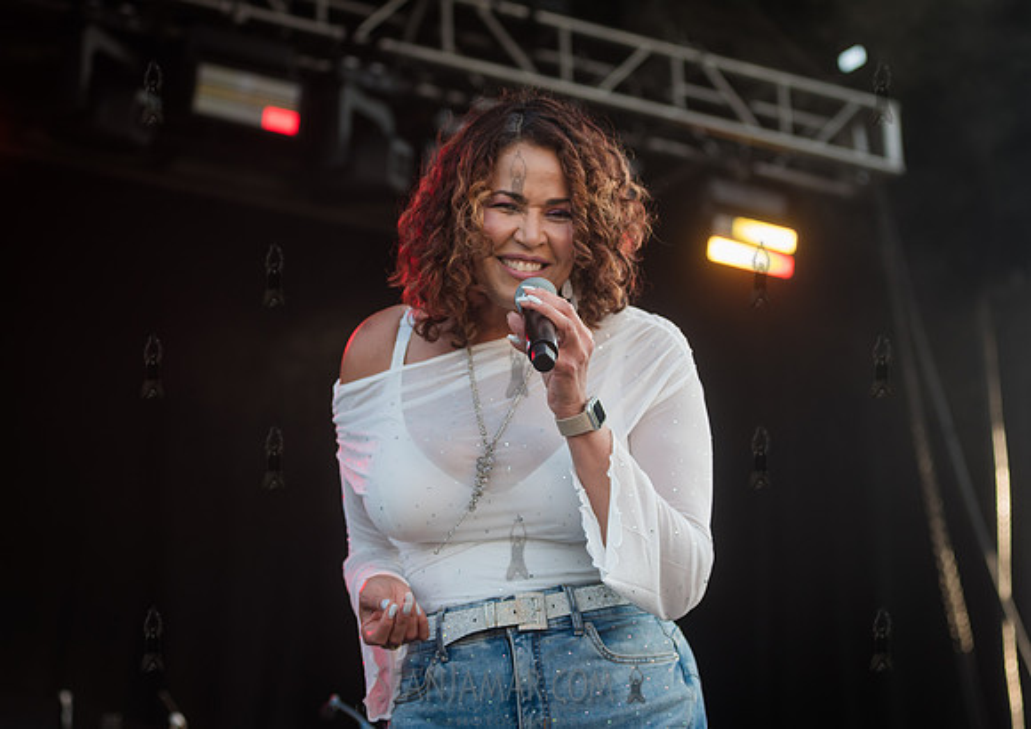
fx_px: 2604
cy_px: 338
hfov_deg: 22.4
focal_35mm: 89
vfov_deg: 15.9
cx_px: 525
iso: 320
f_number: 4
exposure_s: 1/500
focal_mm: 80
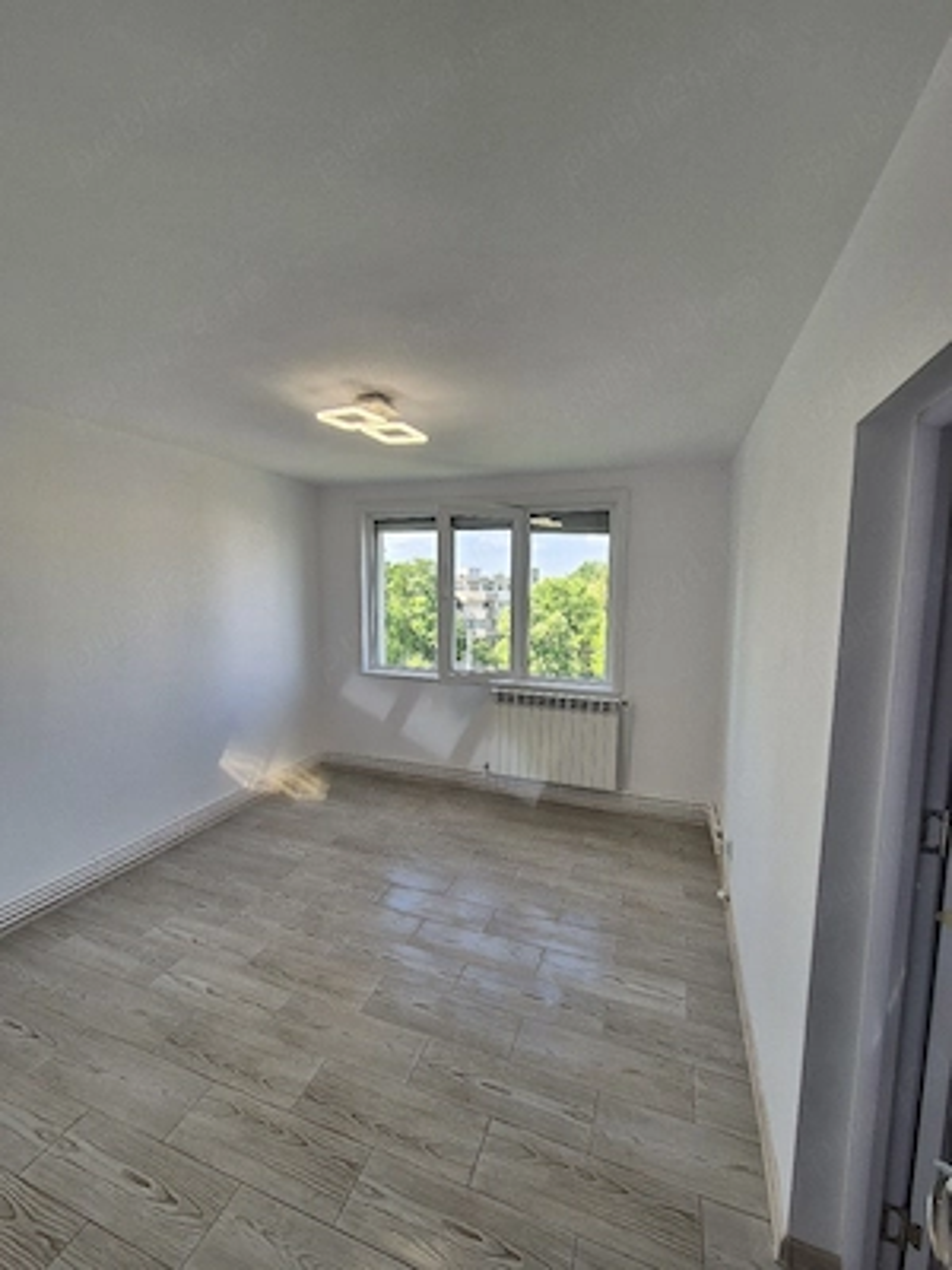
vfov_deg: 106.2
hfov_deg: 89.9
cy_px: 635
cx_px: 476
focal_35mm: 13
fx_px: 477
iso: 50
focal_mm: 2.2
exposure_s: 1/204
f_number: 2.2
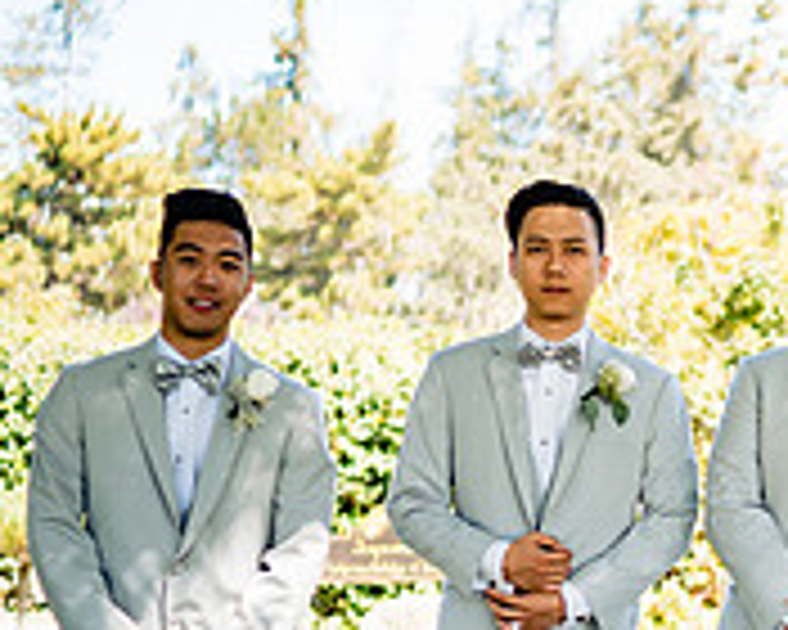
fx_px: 2542
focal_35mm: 109
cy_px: 551
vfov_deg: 14.0
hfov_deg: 16.1
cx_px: 1180
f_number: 1.8
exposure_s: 1/640
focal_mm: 35
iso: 100
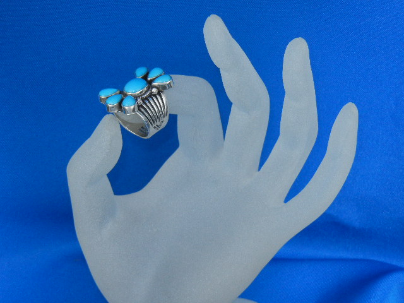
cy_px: 152
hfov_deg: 28.6
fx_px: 794
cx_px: 202
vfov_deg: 21.6
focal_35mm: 68
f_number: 4.1
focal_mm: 12.2
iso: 339
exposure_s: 1/30
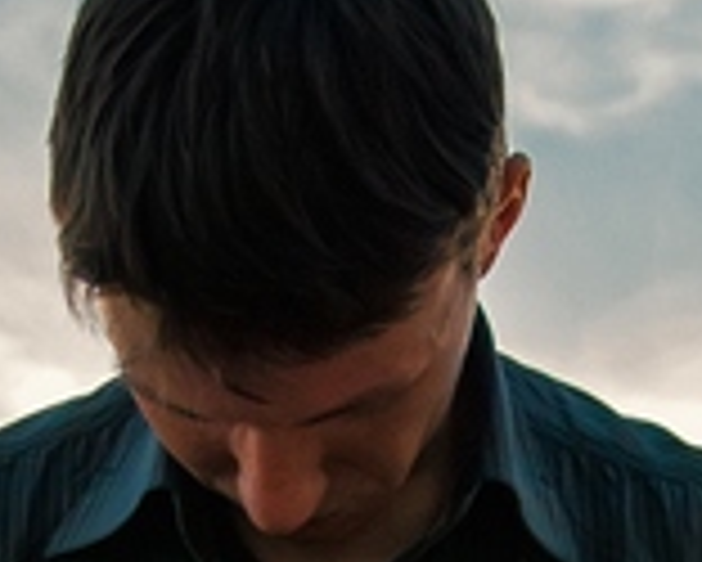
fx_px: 2931
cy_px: 805
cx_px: 382
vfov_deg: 10.6
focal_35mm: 141
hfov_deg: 13.7
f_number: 6.3
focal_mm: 26
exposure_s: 1/500
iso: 800
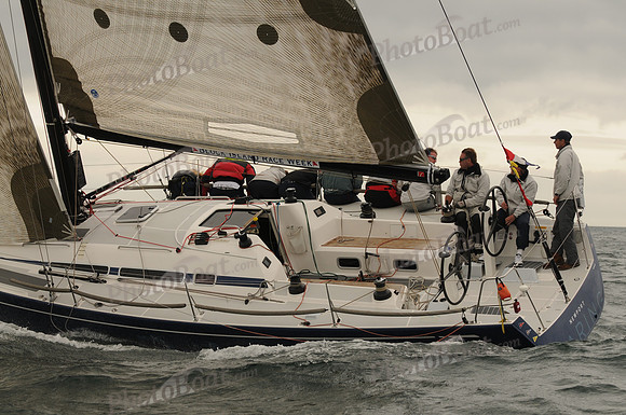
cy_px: 208
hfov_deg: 19.5
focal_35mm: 105
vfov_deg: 13.0
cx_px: 313
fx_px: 1823
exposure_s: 1/800
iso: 200
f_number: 4.5
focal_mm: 70
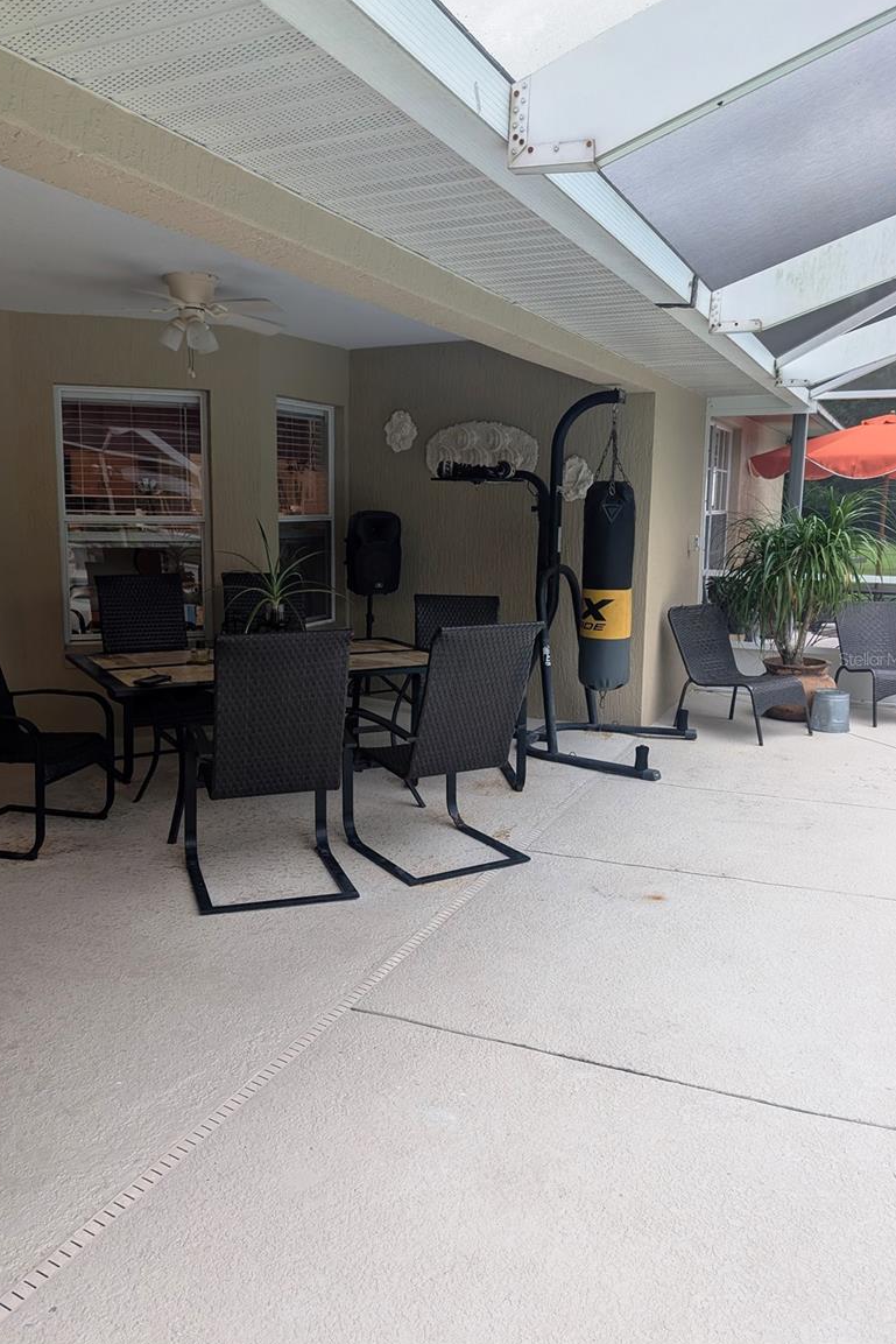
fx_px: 970
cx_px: 396
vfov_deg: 69.4
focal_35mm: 26
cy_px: 659
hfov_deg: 49.5
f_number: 1.68
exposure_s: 1/120
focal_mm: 6.9
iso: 296
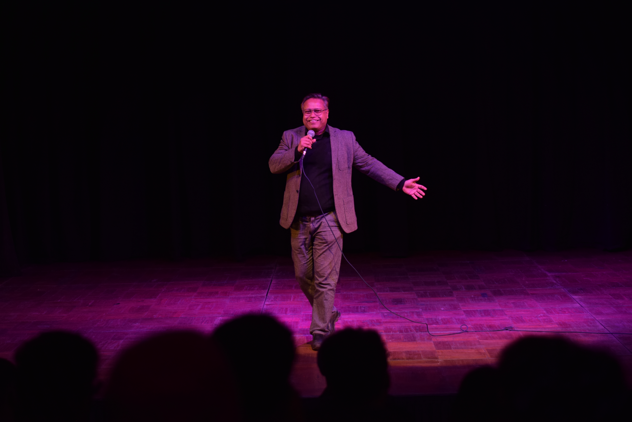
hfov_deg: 27.0
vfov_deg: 18.2
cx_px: 316
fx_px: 1317
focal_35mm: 75
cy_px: 211
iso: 400
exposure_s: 1/640
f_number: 2
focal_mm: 50
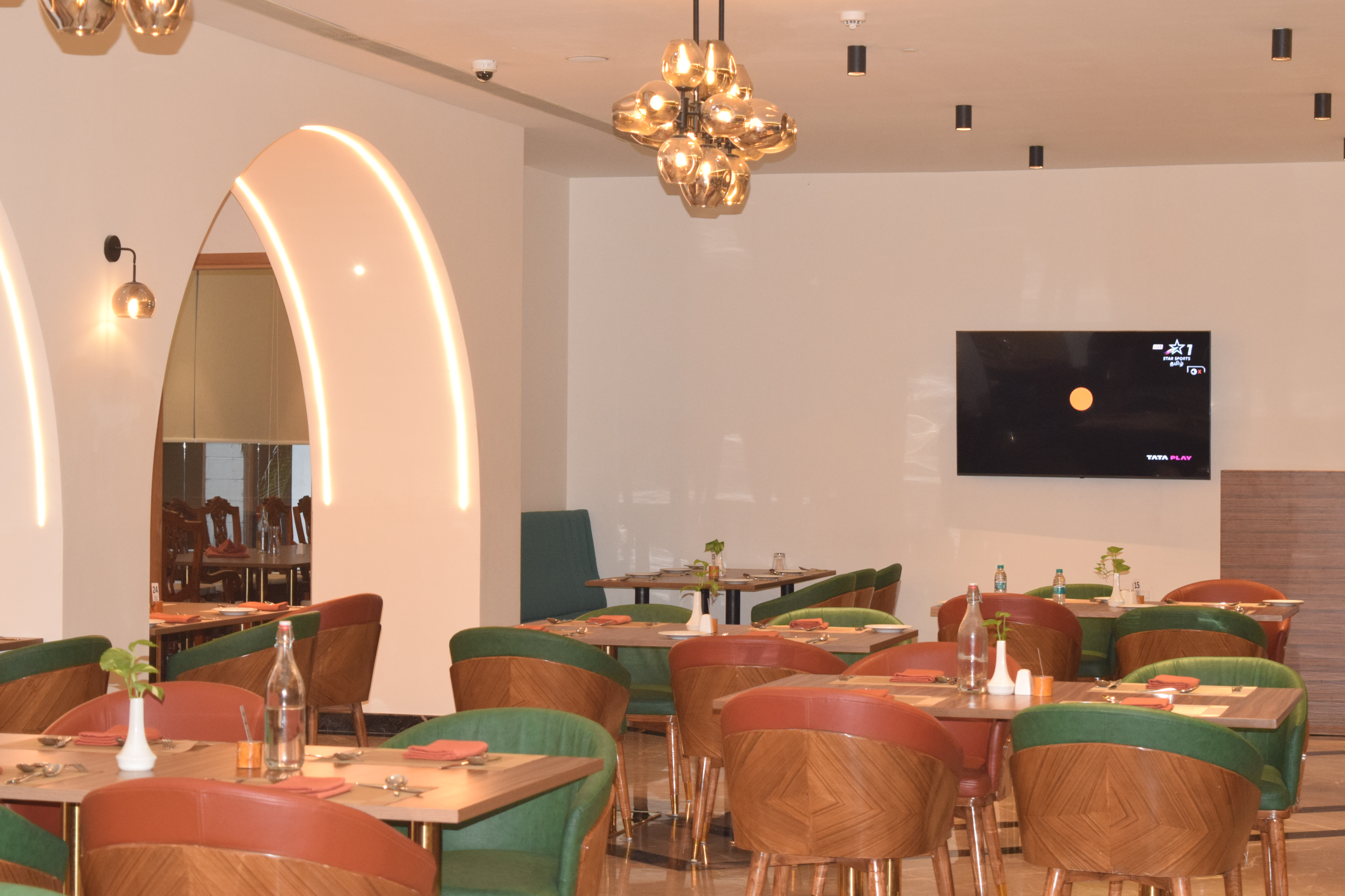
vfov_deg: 18.9
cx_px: 672
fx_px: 2690
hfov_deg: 28.1
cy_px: 448
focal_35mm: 72
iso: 1600
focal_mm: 48
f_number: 7.1
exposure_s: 1/60
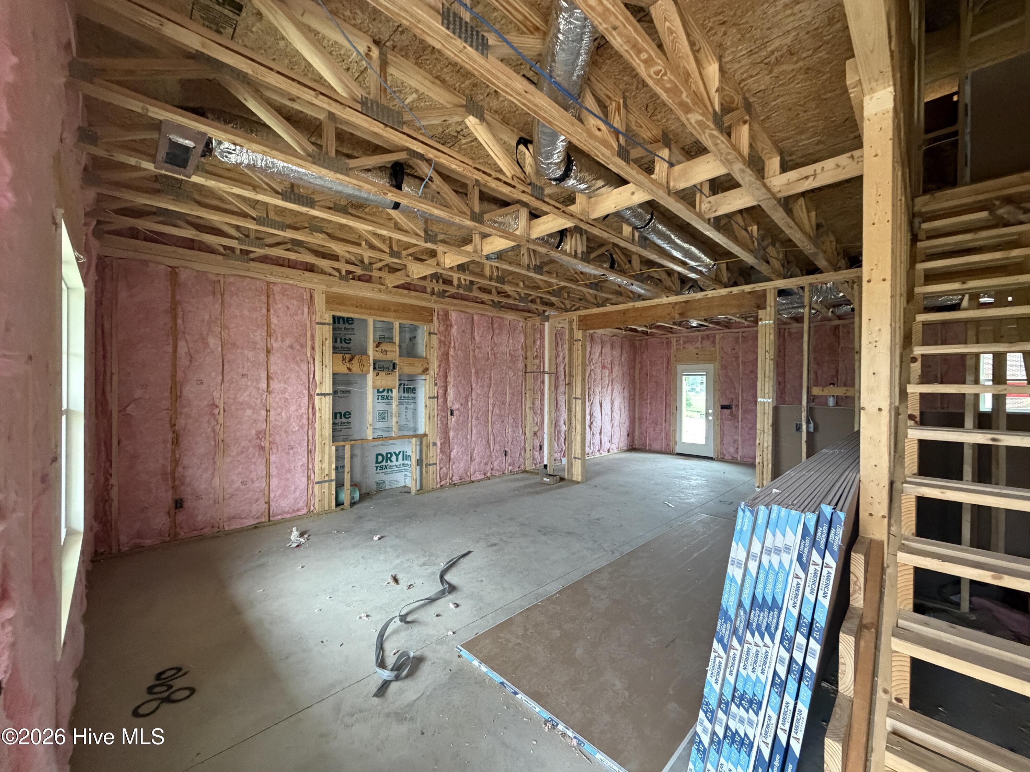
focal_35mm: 14
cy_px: 386
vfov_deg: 85.7
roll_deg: -0.2
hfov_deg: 102.1
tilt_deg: -0.4
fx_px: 417
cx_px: 515
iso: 640
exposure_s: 1/60
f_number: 2.2
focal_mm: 2.22
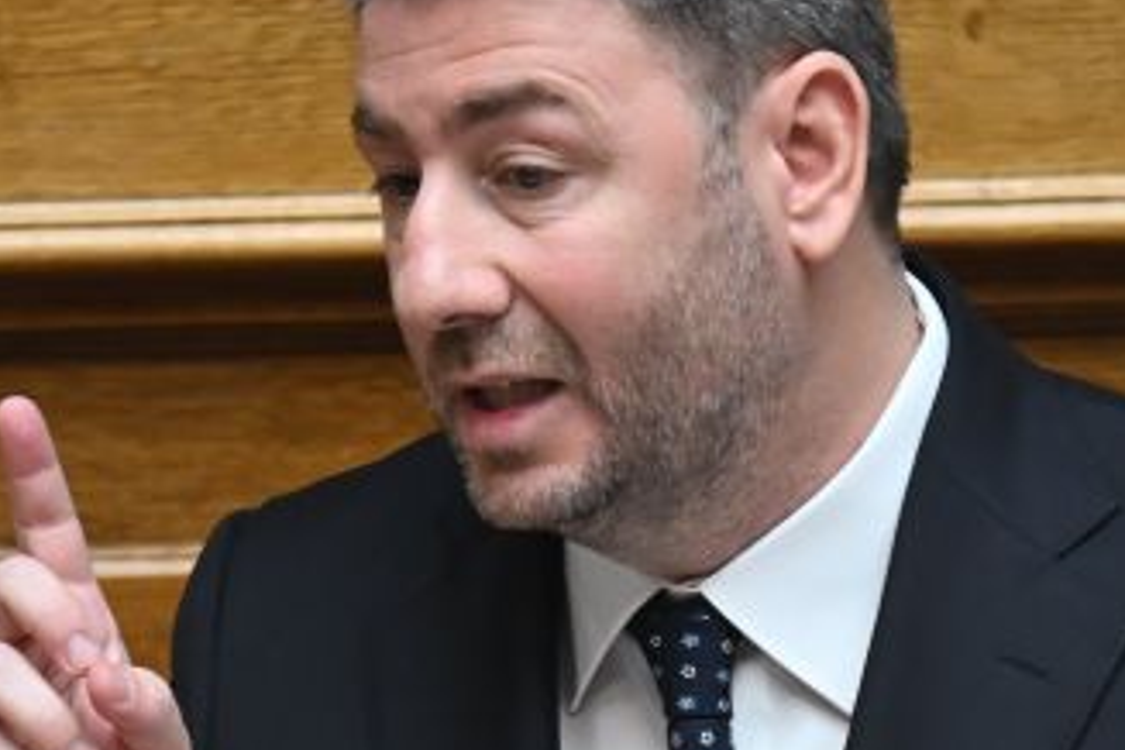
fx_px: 45903
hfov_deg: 1.4
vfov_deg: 0.9
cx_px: 509
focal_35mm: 1469
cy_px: 556
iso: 3200
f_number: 6.3
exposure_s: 1/250
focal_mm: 600
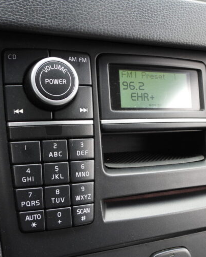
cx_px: 134
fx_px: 366
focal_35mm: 48
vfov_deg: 38.8
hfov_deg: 31.2
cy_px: 134
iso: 100
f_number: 3.2
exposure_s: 1/40
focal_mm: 6.3
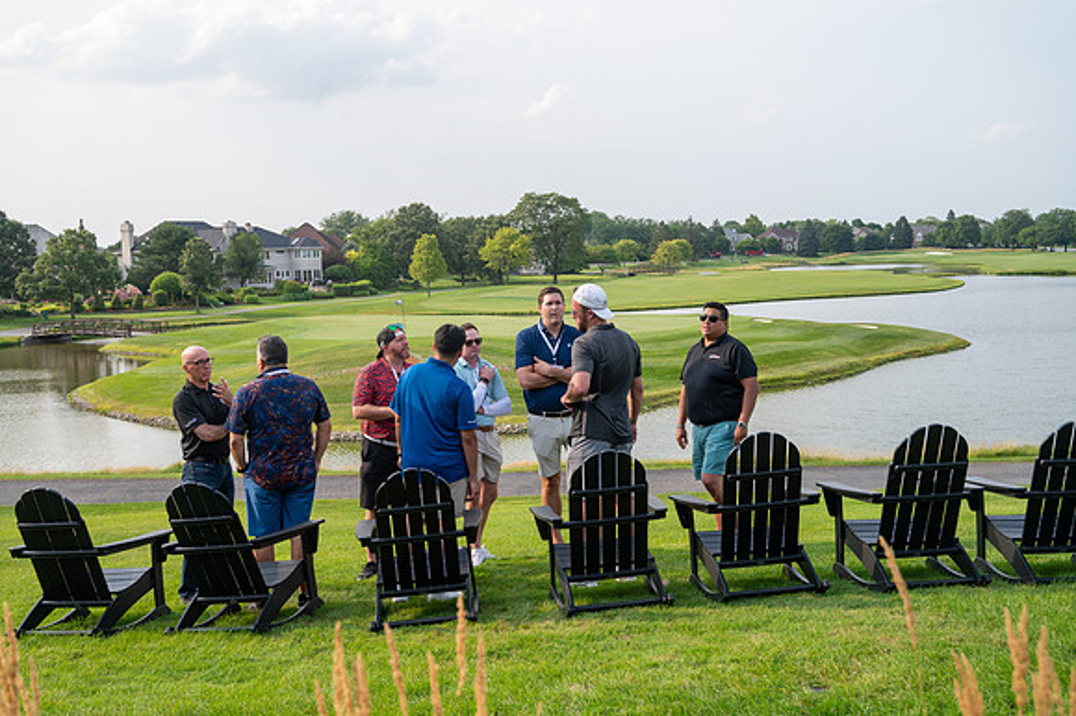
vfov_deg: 35.0
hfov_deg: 50.7
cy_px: 358
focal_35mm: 38
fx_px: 1135
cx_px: 538
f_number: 6.3
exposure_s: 1/400
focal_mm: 38
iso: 250
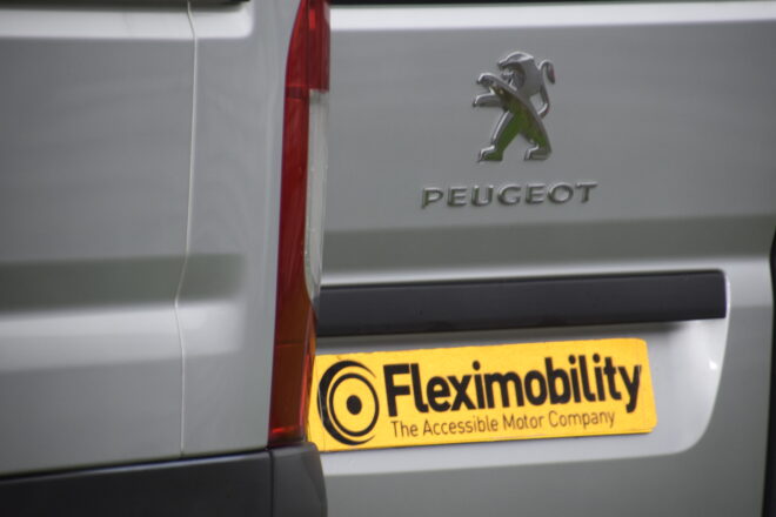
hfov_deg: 5.1
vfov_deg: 3.4
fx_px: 8729
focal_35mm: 405
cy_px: 258
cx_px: 388
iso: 1000
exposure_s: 1/125
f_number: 6.3
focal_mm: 270
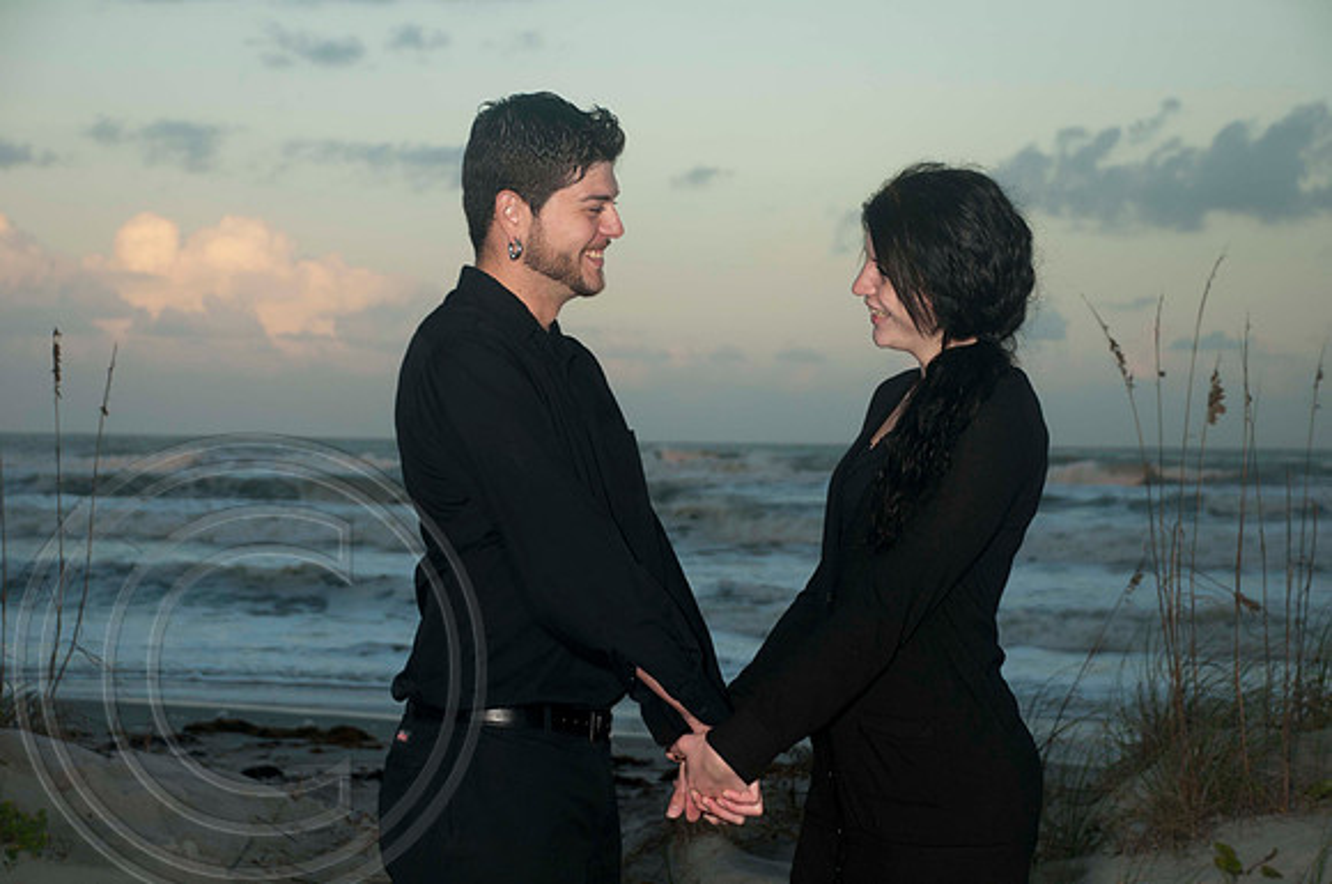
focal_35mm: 87
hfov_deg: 23.4
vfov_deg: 15.7
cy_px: 442
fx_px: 3214
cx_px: 666
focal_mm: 58
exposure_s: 1/80
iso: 100
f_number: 5.6
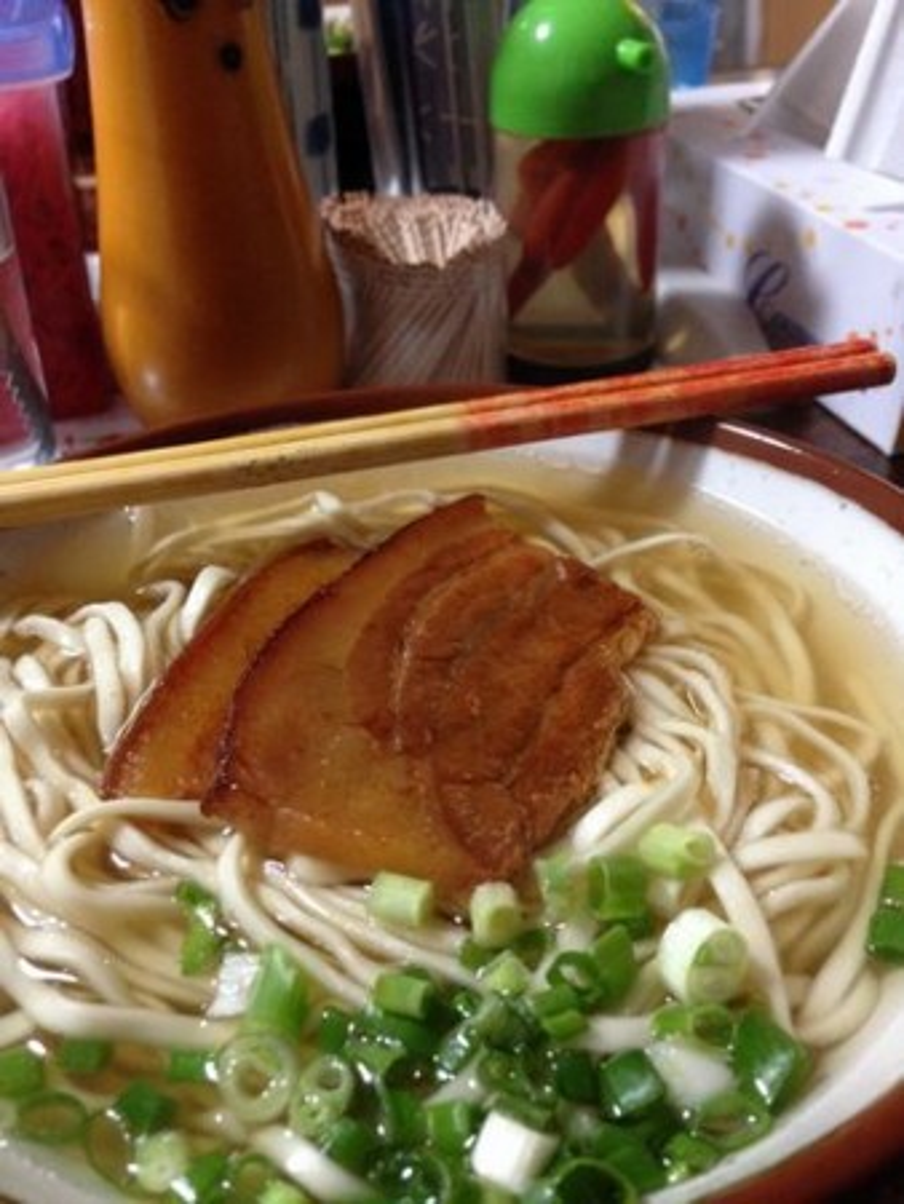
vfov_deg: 55.3
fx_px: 1148
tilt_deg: -34.5
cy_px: 602
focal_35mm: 33
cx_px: 452
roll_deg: +2.0
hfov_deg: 43.0
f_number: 2.4
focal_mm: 4.12
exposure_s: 1/20
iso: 250
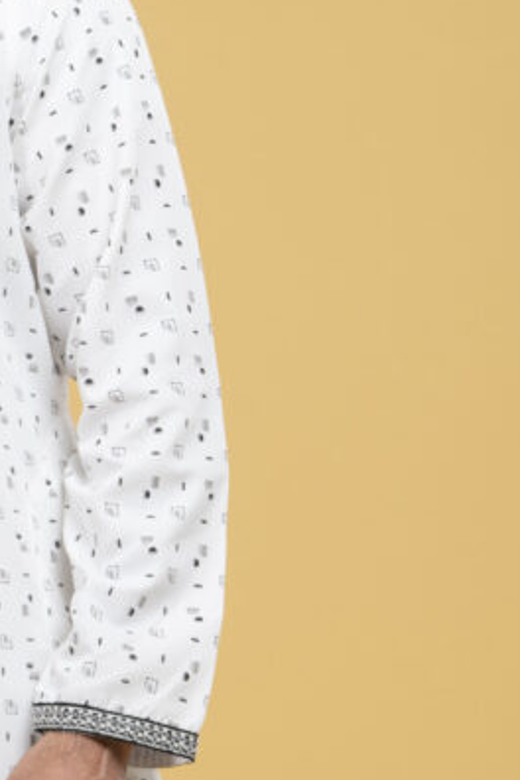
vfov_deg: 4.8
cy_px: 498
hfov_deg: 3.2
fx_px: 9359
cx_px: -152
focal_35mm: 432
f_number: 8
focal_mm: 150
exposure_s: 1/125
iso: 160
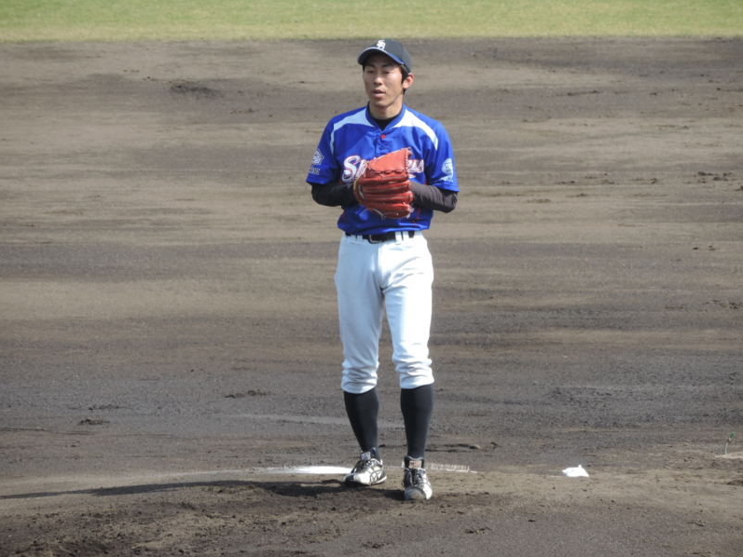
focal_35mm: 552
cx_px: 371
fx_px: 11850
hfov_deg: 3.6
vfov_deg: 2.7
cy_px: 278
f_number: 4.9
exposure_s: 1/250
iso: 100
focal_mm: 98.1
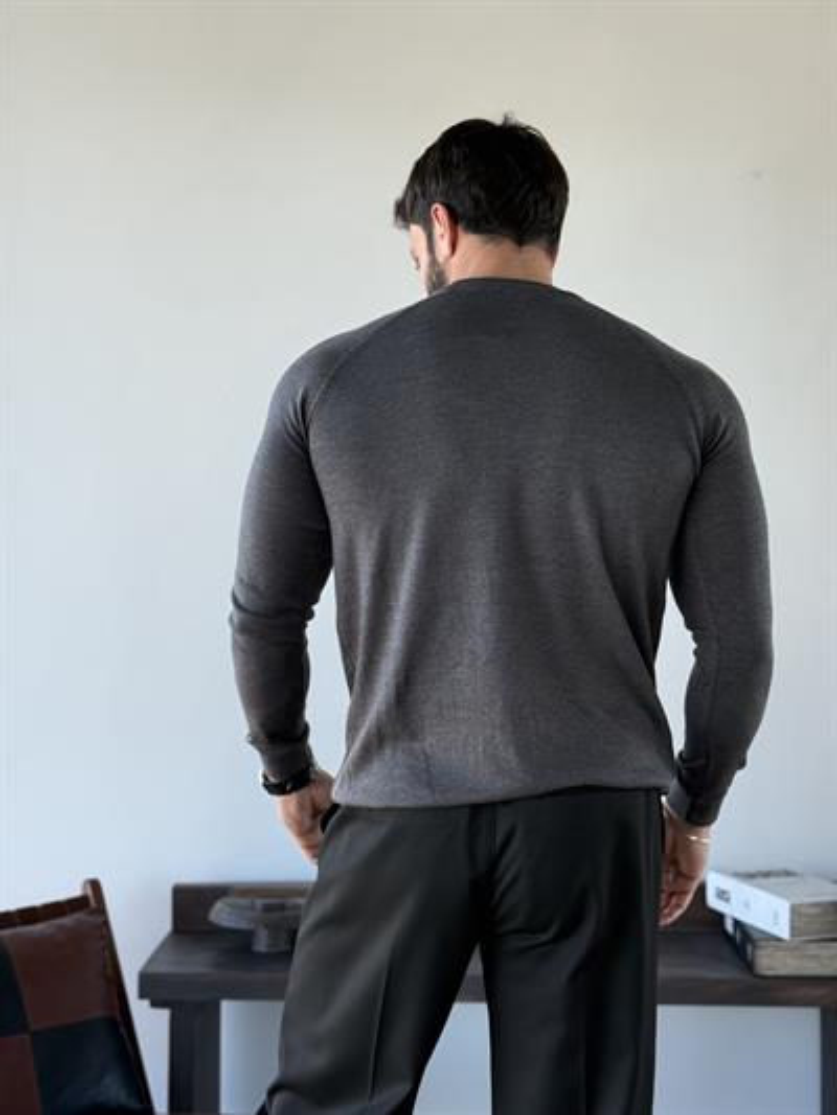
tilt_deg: -0.2
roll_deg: +0.0
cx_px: 418
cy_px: 558
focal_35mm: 48
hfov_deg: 30.3
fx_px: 1547
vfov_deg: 39.6
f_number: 1.78
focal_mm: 6.76
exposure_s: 1/233
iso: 80
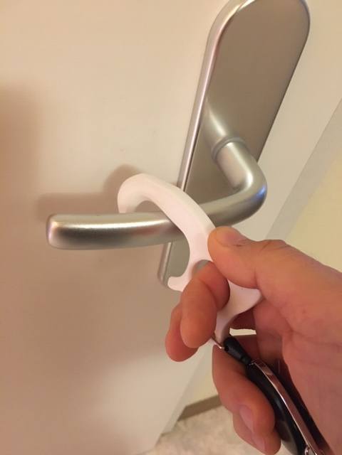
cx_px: 171
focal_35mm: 29
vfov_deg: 61.7
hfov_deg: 48.2
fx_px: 382
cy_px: 228
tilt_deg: -48.9
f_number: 2.2
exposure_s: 1/17
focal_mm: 4.15
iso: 320
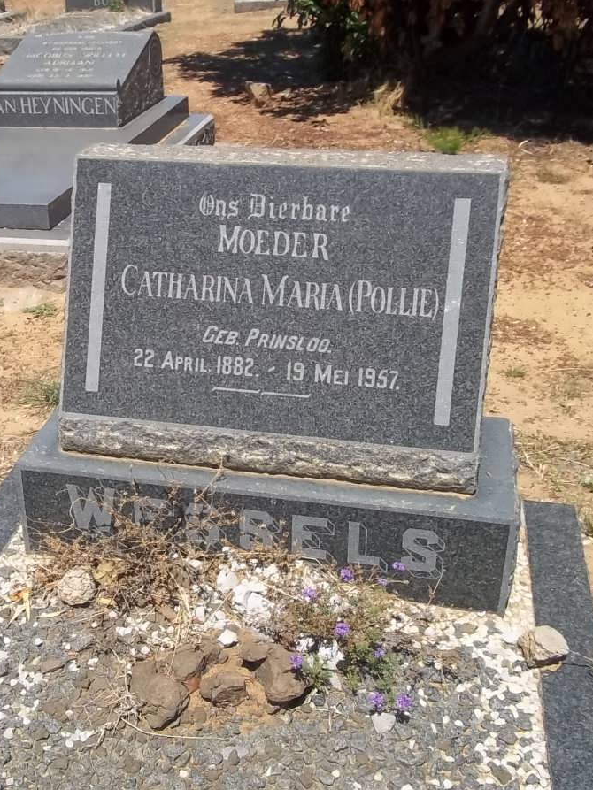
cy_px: 396
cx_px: 167
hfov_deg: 33.1
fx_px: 982
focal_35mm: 43
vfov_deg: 43.8
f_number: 5.5
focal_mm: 5.7
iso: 80
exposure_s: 1/500
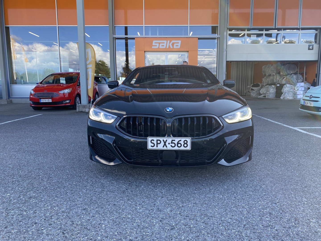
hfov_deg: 67.3
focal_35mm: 26
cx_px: 160
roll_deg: -0.3
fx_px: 241
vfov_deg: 53.1
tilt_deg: -6.9
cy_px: 120
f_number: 1.8
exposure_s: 1/426
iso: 32
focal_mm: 4.25
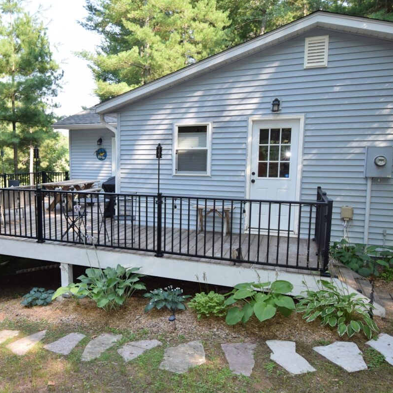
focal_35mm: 27
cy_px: 196
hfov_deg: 57.5
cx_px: 125
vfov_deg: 59.1
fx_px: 347
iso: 320
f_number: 7.1
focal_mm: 14
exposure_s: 1/200
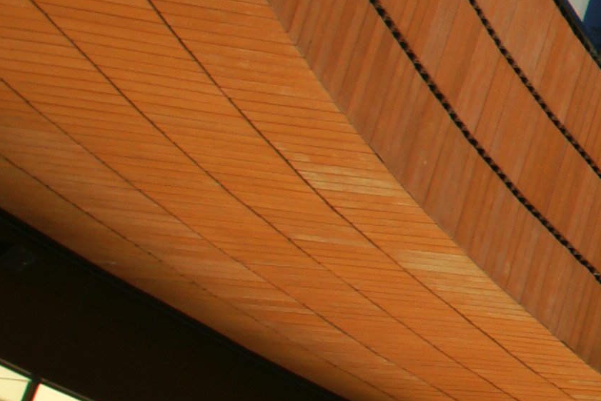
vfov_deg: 11.9
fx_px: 1920
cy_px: 122
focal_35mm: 115
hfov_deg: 10.0
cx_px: 2010
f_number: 8
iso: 100
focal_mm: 16
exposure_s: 15
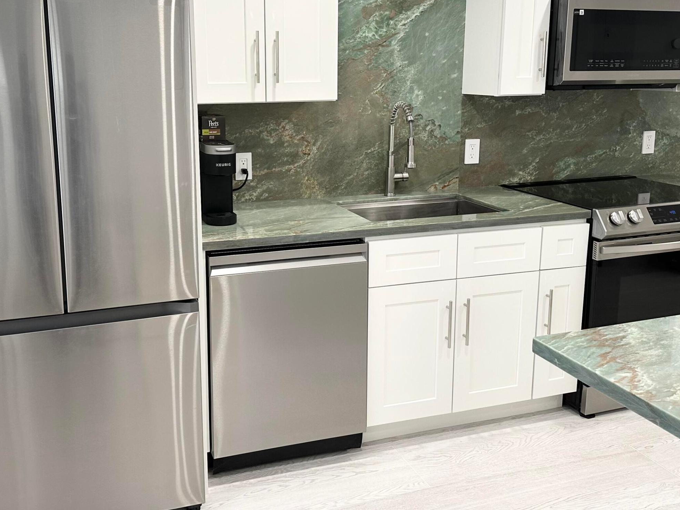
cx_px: 284
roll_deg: +0.5
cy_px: 193
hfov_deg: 52.4
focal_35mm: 35
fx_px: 688
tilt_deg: -10.2
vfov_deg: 40.4
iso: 160
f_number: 1.78
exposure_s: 1/120
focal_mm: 6.86
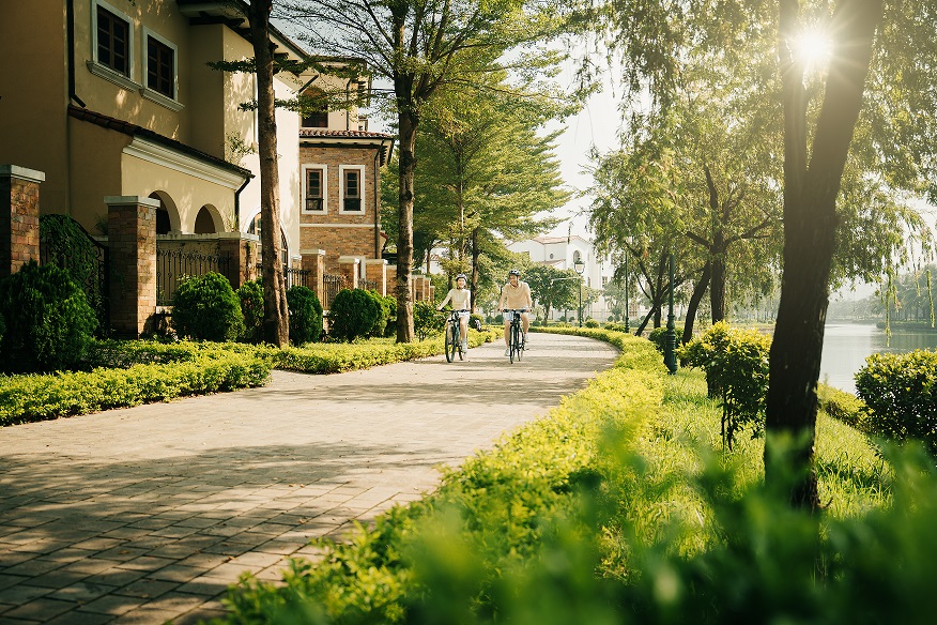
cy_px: 312
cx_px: 468
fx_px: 833
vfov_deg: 41.1
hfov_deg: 58.7
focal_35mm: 32
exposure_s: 1/640
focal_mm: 32
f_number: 2.8
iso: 200
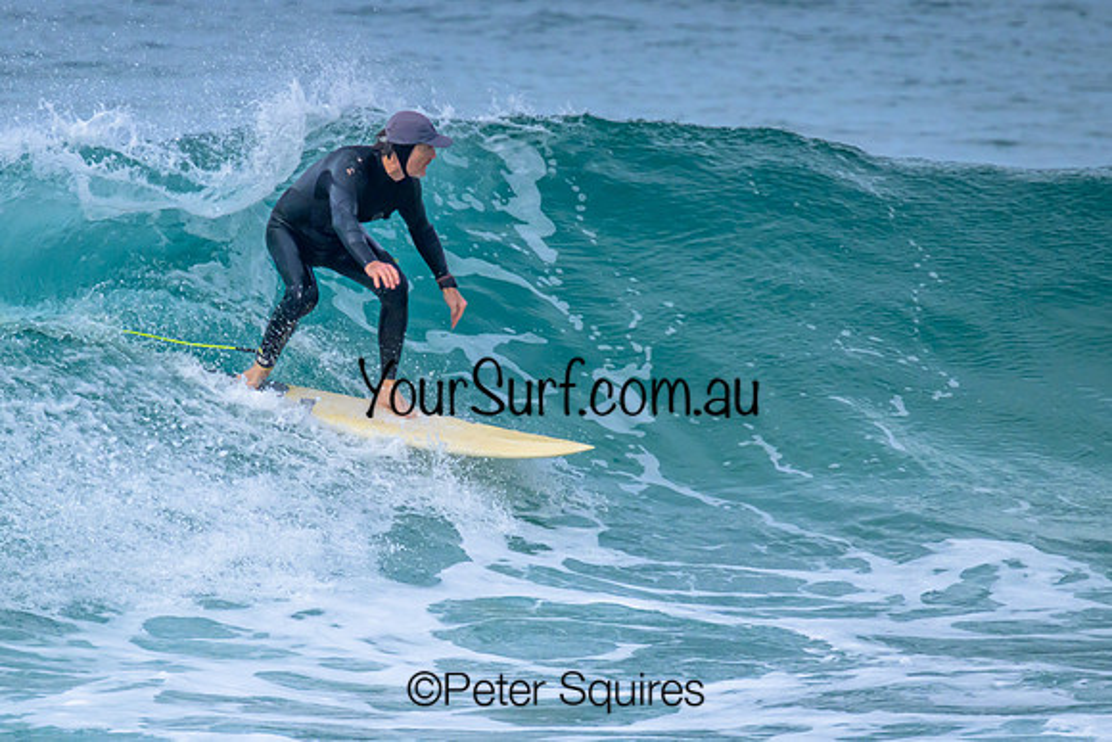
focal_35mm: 1099
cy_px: 367
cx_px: 481
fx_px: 33951
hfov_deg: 1.9
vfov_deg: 1.3
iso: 1600
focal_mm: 800
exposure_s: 1/2000
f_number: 11
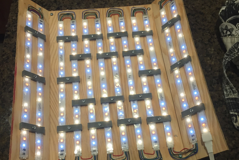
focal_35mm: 41
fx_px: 272
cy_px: 97
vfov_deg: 32.5
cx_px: 122
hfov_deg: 47.4
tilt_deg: -62.7
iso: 40
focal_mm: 4.15
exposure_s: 1/30
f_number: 2.2
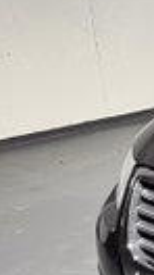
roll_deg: +1.3
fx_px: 997
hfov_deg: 7.3
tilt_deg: -16.7
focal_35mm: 137
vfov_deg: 15.7
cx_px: 529
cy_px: 169
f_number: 1.6
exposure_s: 1/50
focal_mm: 5.1
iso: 64
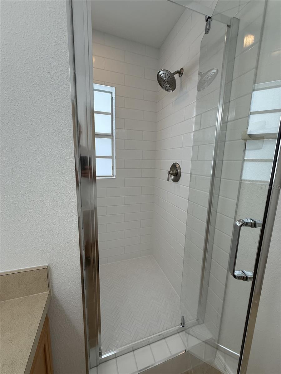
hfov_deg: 85.7
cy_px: 187
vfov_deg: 102.1
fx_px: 152
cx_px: 140
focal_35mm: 14
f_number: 2.2
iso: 64
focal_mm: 2.22
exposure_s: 1/138
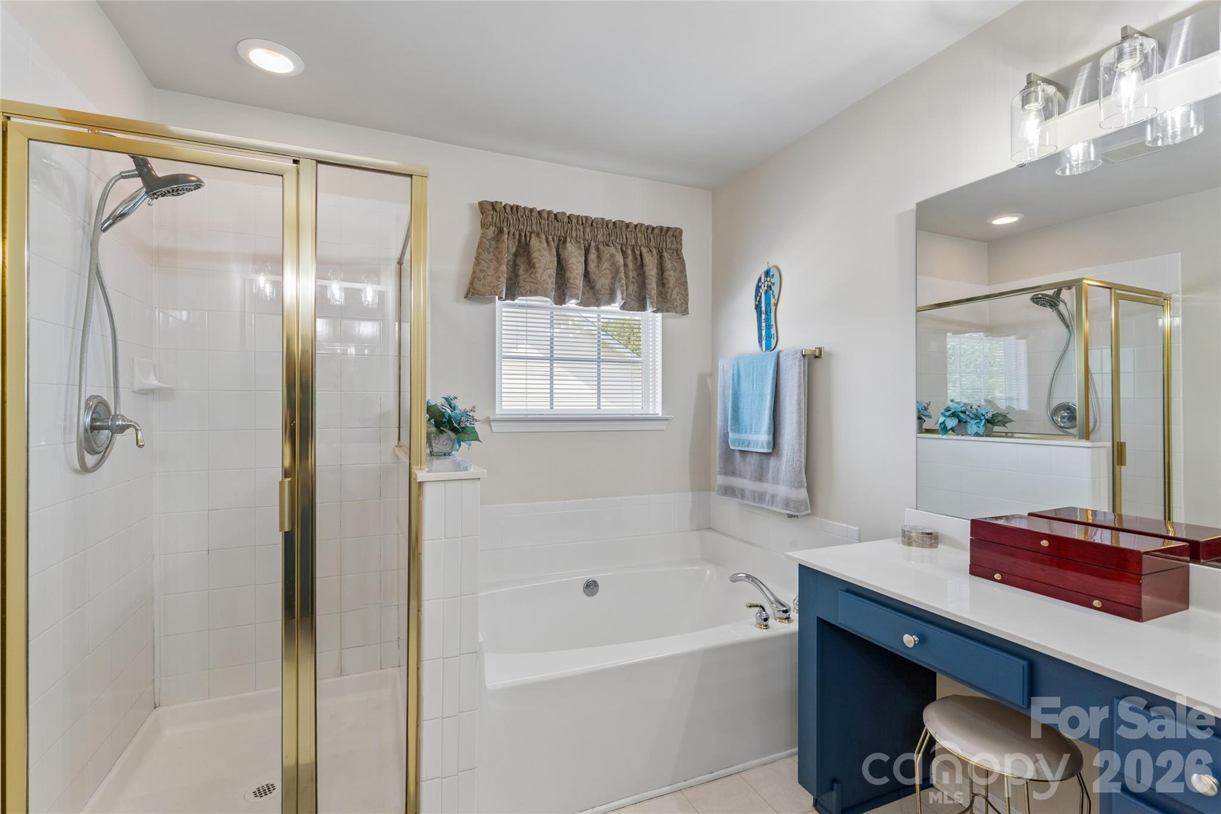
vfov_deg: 73.4
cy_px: 407
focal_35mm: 16
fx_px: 546
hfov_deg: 96.4
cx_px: 610
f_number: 13
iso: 400
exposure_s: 1/20
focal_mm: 16.1
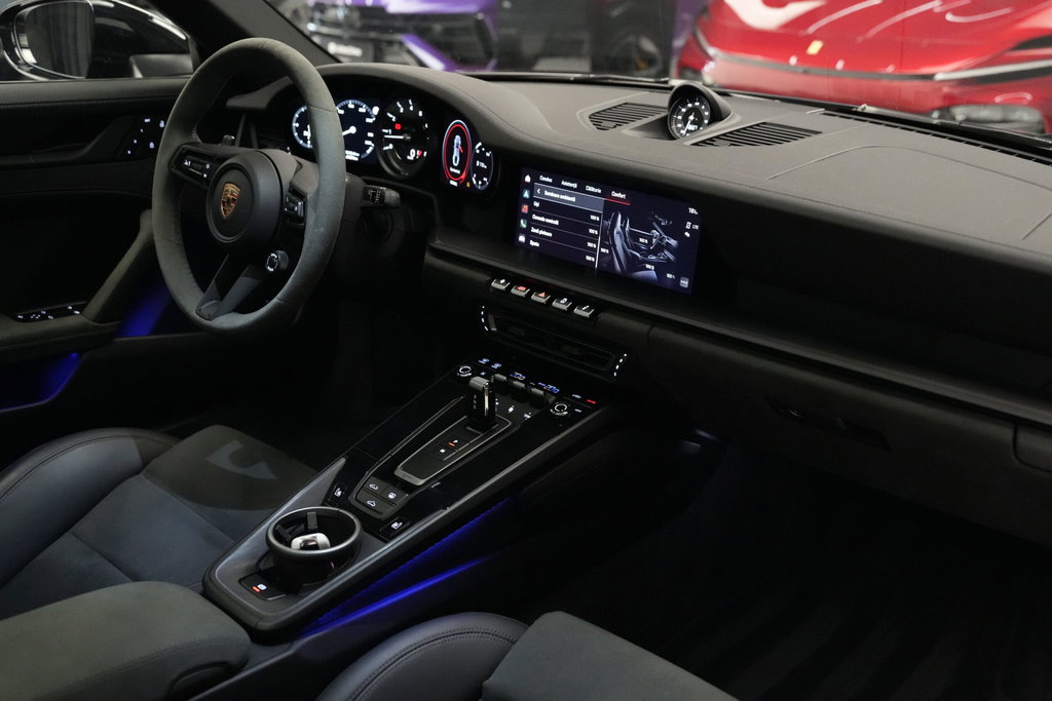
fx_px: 1023
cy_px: 350
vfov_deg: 37.9
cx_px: 526
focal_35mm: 35
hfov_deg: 54.4
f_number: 4
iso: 12800
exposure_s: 1/60
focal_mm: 35
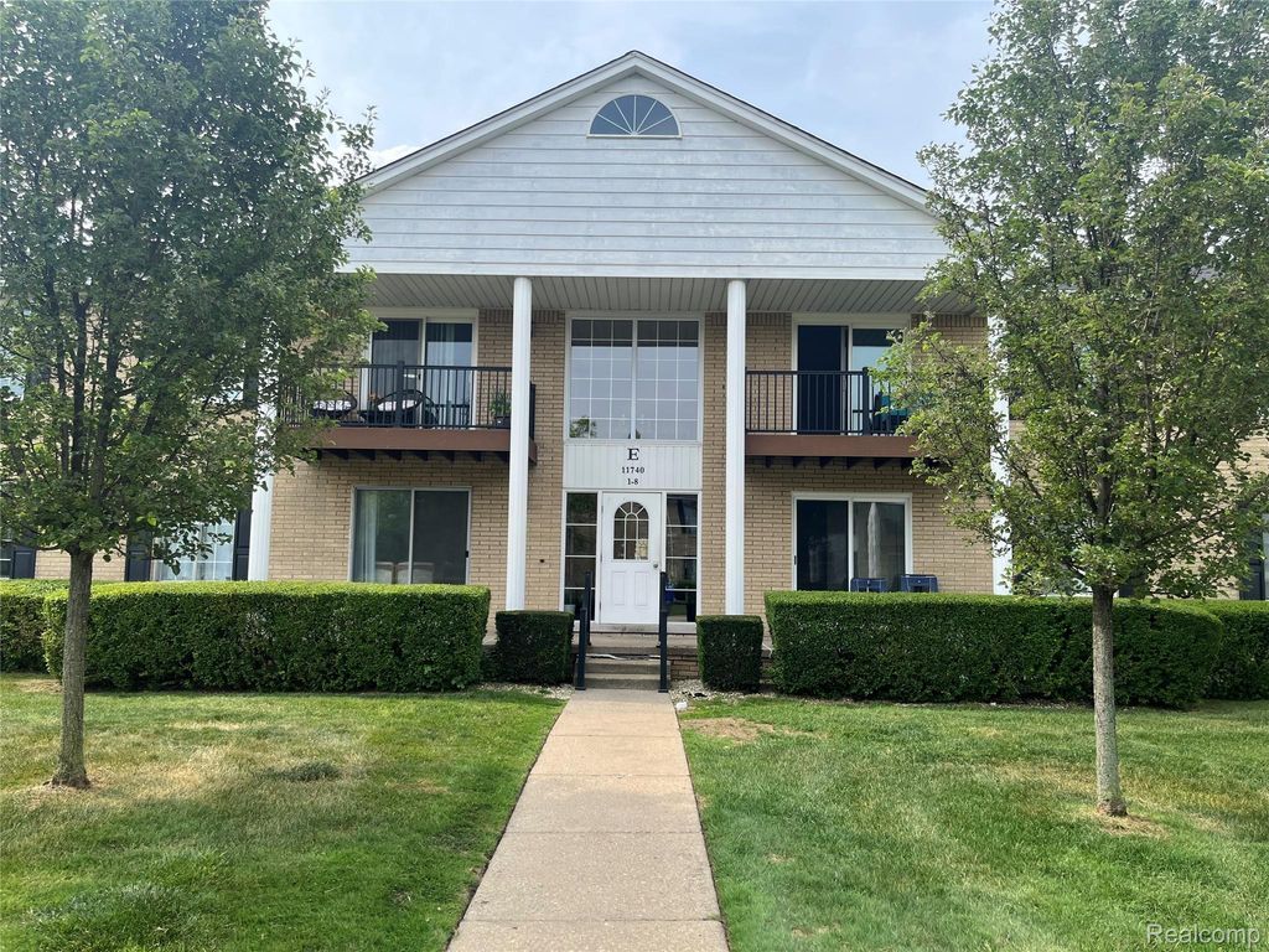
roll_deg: +0.5
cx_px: 634
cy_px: 476
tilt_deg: +6.4
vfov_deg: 53.1
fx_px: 953
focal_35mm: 26
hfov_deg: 67.3
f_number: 1.6
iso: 50
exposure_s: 1/1748
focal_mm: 5.1
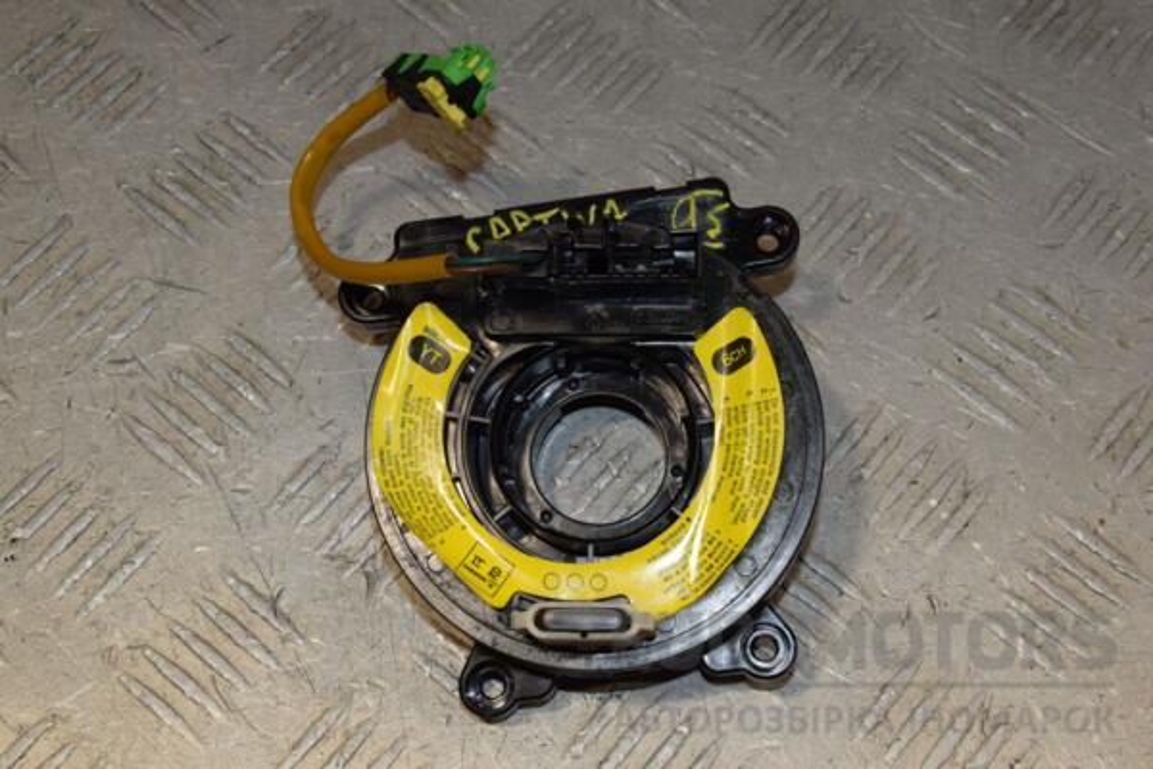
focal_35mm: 63
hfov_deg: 31.9
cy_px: 384
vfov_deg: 21.6
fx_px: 2018
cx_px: 576
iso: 800
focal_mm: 42
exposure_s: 1/200
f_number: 11
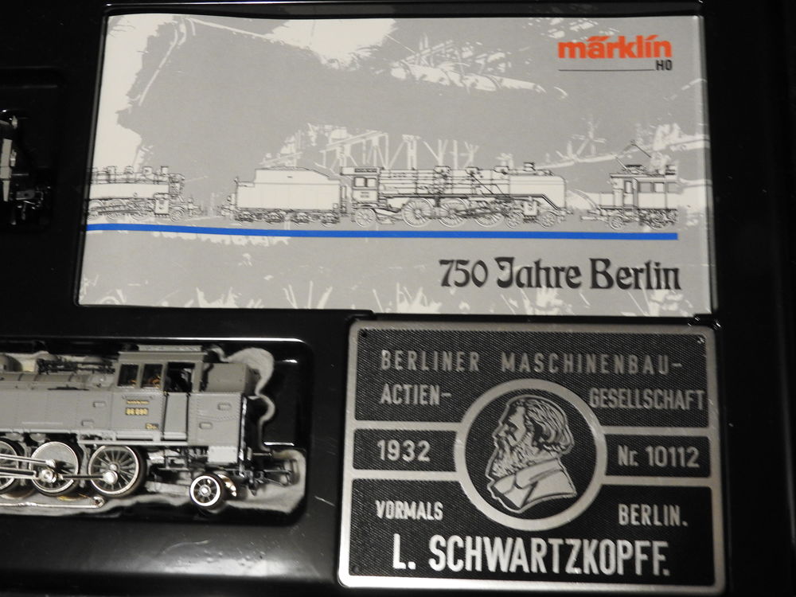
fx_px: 1150
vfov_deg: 29.1
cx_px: 398
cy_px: 298
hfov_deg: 38.2
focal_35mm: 50
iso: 500
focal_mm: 9
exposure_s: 1/6
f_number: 4.5
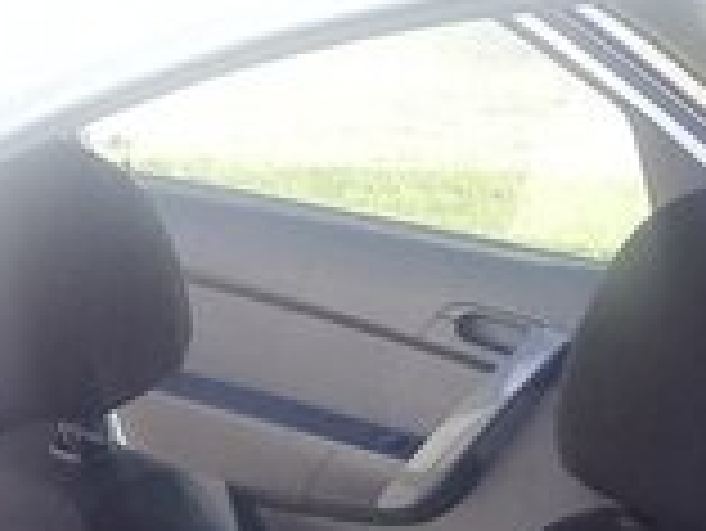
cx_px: 702
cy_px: 1060
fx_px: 2653
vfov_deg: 10.5
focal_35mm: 130
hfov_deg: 14.9
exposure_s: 1/163
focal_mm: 3.3
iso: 50
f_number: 2.2
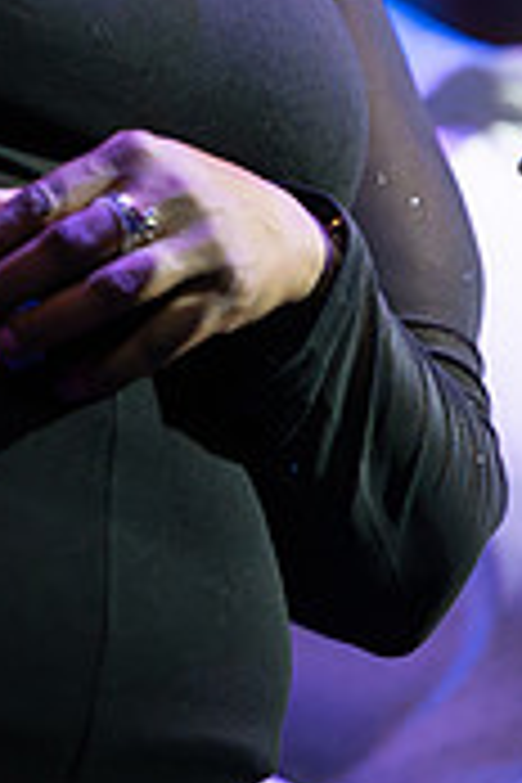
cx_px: -36
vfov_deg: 6.3
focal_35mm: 323
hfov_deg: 4.2
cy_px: -158
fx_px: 7025
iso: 6400
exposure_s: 1/250
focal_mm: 125
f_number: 2.8
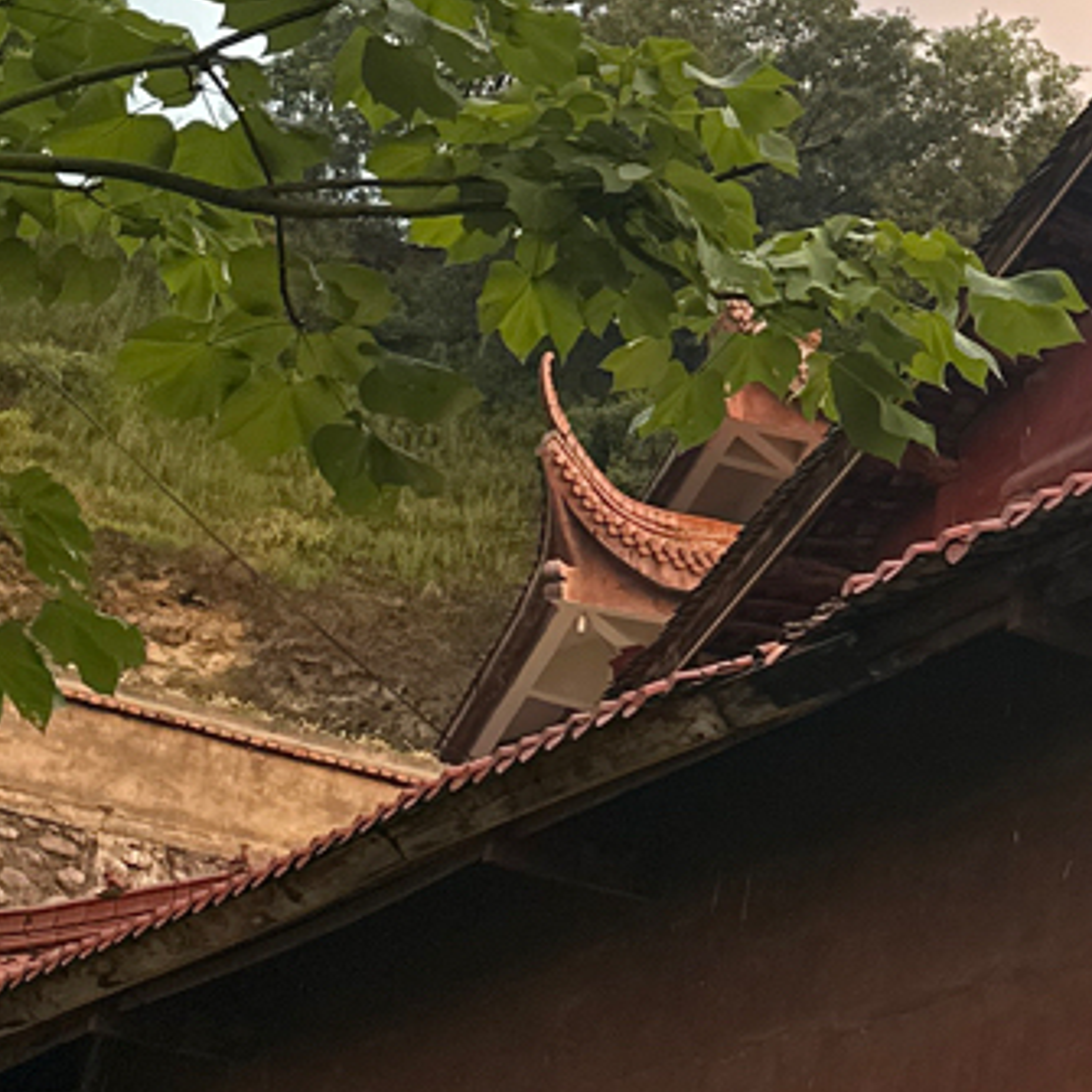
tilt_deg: +30.4
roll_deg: -0.6
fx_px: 3391
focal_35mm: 95
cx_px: 1540
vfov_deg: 18.0
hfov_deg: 16.9
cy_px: 114
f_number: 1.78
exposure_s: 1/121
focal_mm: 6.86
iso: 100
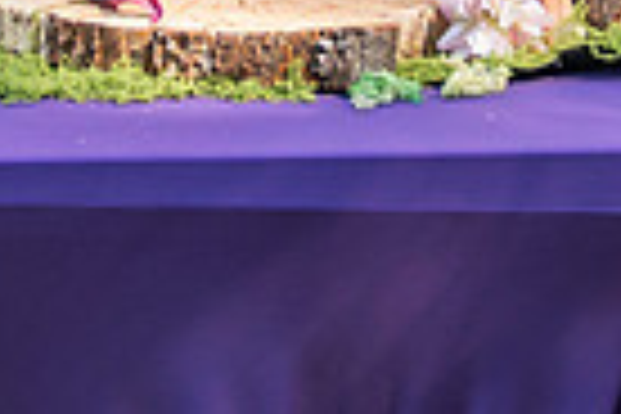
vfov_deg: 7.7
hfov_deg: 11.7
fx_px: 3019
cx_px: 260
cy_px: -257
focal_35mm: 175
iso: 400
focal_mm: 32
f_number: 3.2
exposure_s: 1/500
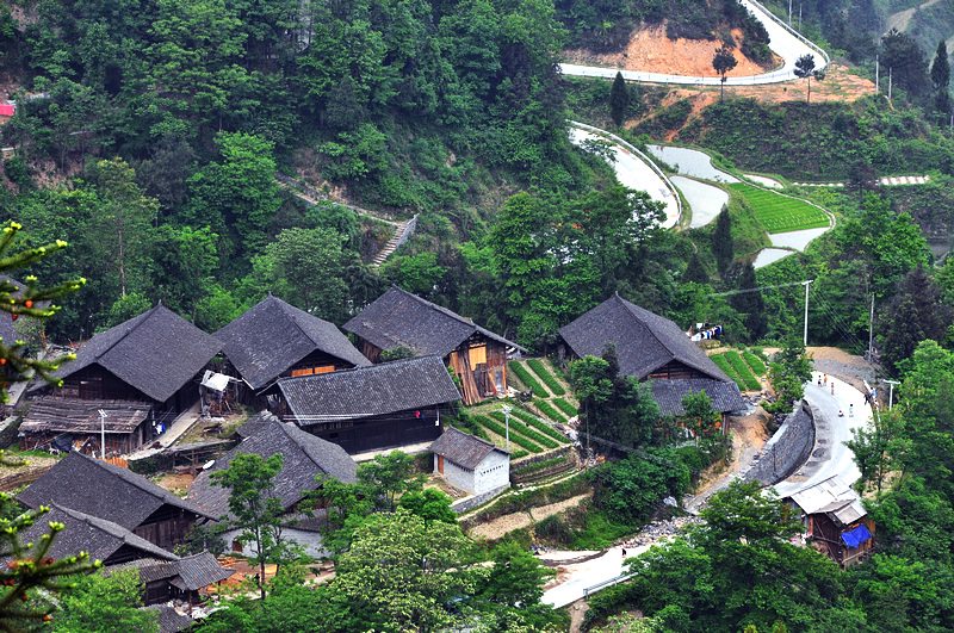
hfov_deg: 13.1
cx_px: 477
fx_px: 4168
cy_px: 316
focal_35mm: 158
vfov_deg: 8.7
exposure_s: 1/200
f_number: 10
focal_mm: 105
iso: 280
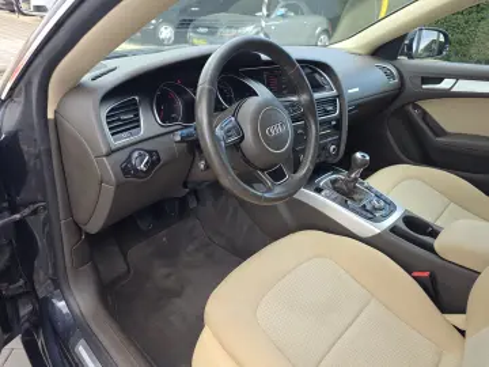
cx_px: 244
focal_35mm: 23
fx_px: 325
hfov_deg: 73.9
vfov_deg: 58.9
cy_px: 184
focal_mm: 6.25
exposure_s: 1/180
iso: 64
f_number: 1.7
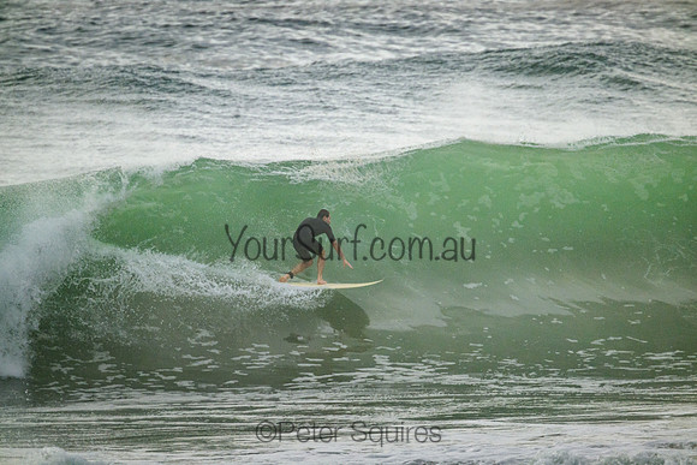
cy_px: 232
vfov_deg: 1.7
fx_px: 15492
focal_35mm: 800
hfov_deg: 2.6
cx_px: 348
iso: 1800
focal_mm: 800
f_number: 11
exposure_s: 1/2500
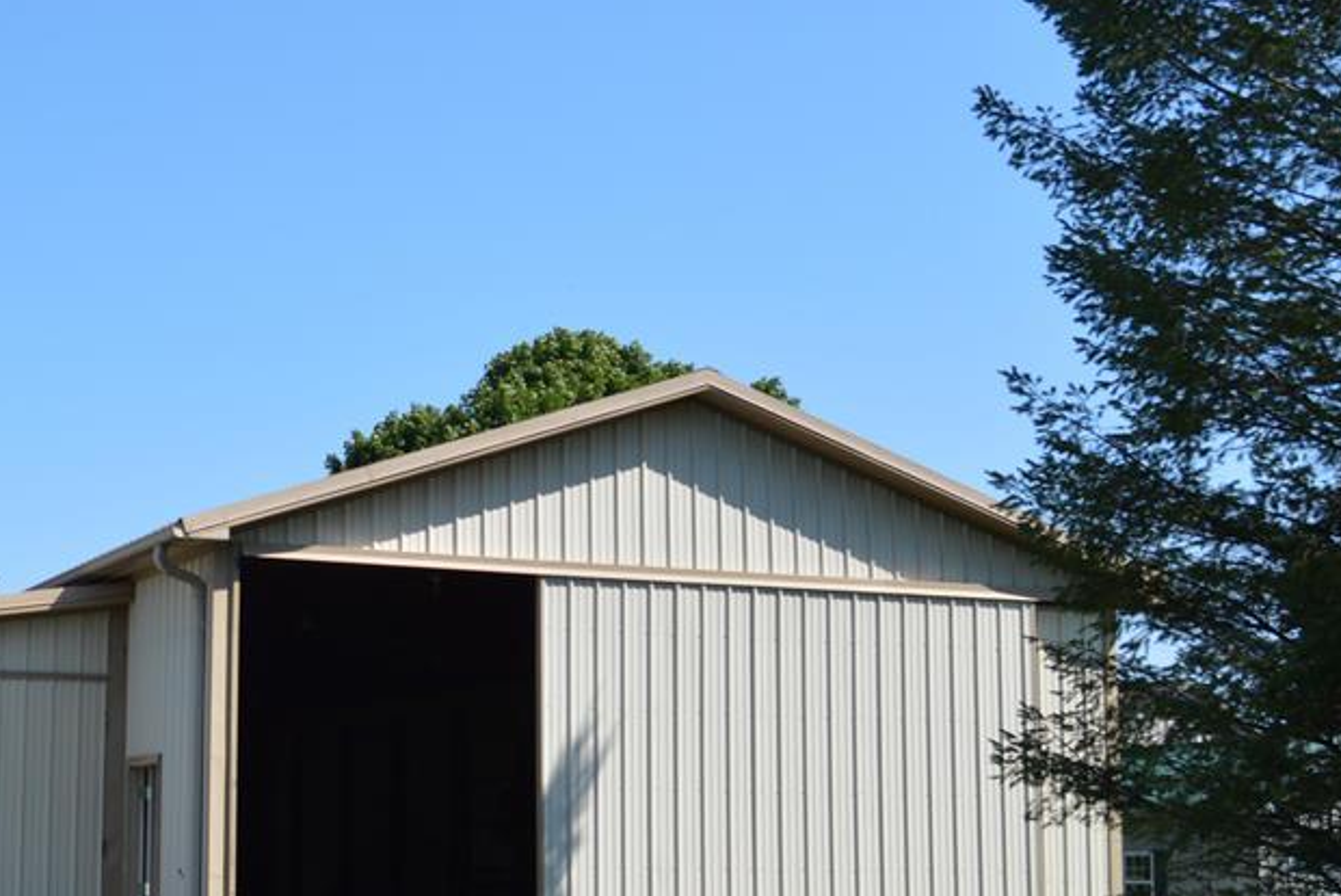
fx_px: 2348
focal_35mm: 63
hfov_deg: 31.1
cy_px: 519
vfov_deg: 21.6
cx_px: 267
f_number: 8
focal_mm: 24
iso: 100
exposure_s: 1/250
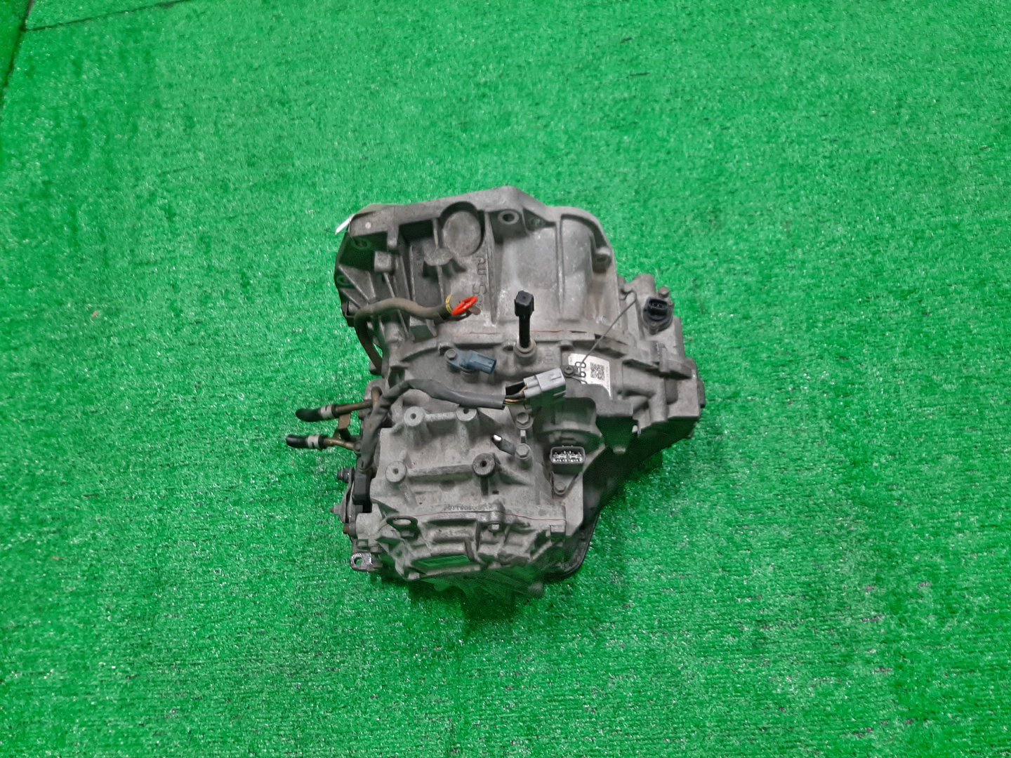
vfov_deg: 53.1
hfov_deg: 67.3
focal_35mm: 26
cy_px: 379
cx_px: 506
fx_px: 759
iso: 102
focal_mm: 3.93
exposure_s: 1/50
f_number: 1.7
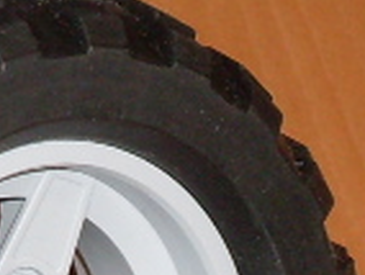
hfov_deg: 3.8
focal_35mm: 511
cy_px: -275
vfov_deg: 2.9
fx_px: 5397
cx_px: -275
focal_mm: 11.7
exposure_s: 1/45
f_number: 3.7
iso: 100
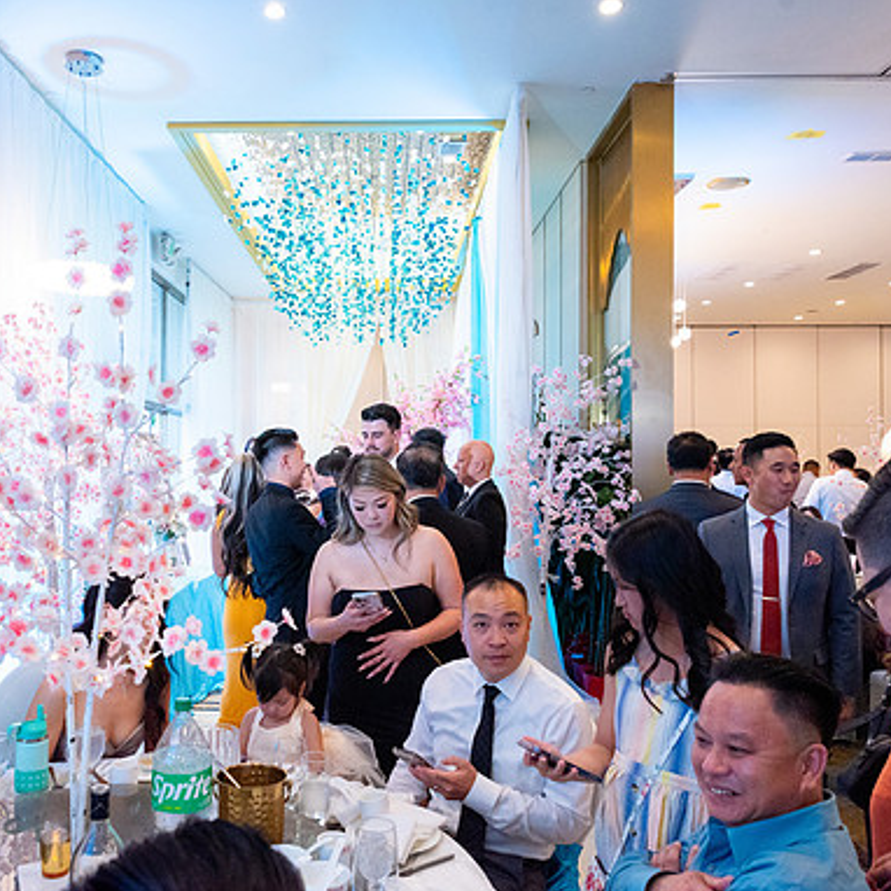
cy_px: 449
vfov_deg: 52.5
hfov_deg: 52.1
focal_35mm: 31
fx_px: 903
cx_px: 348
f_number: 5.6
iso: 2500
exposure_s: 1/250
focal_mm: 24
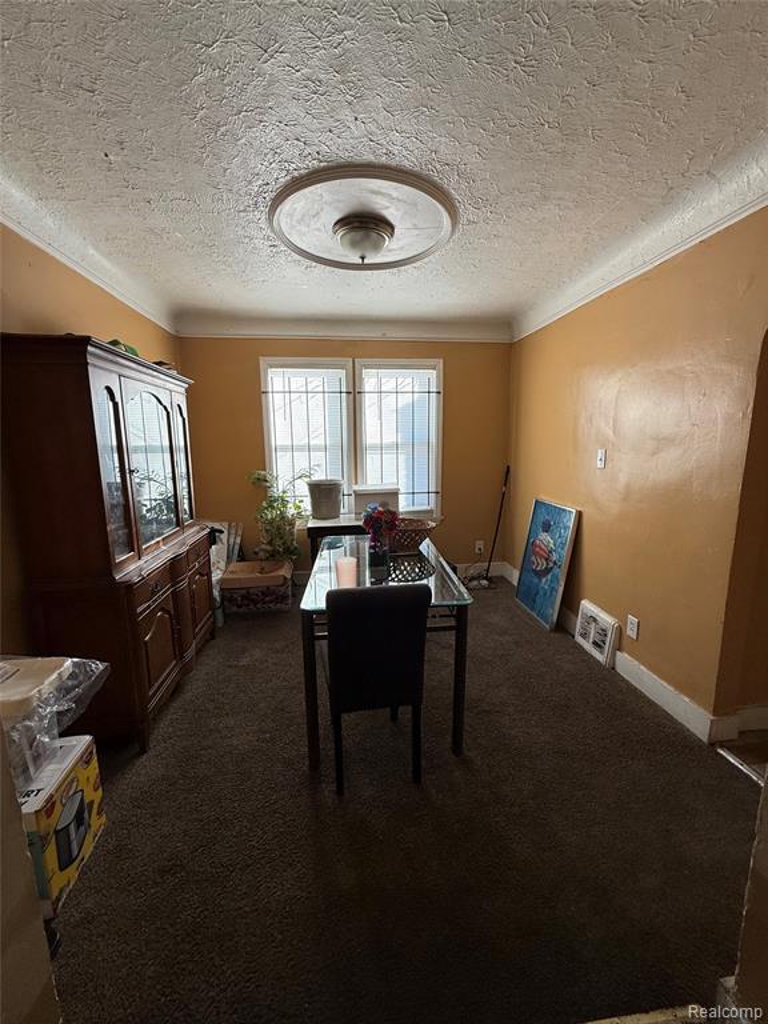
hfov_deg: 85.7
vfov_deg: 102.1
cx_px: 384
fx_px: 414
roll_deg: +0.1
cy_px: 512
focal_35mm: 14
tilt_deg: -10.5
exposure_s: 1/99
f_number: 2.2
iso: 64
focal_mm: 2.22
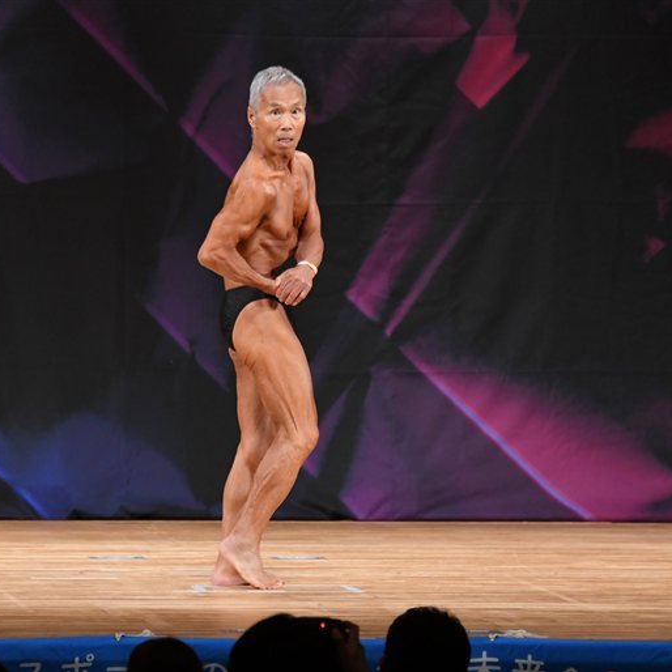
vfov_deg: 5.1
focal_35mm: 346
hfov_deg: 5.1
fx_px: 7599
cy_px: 336
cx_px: 261
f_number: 5.6
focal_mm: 180
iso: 3200
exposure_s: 1/400
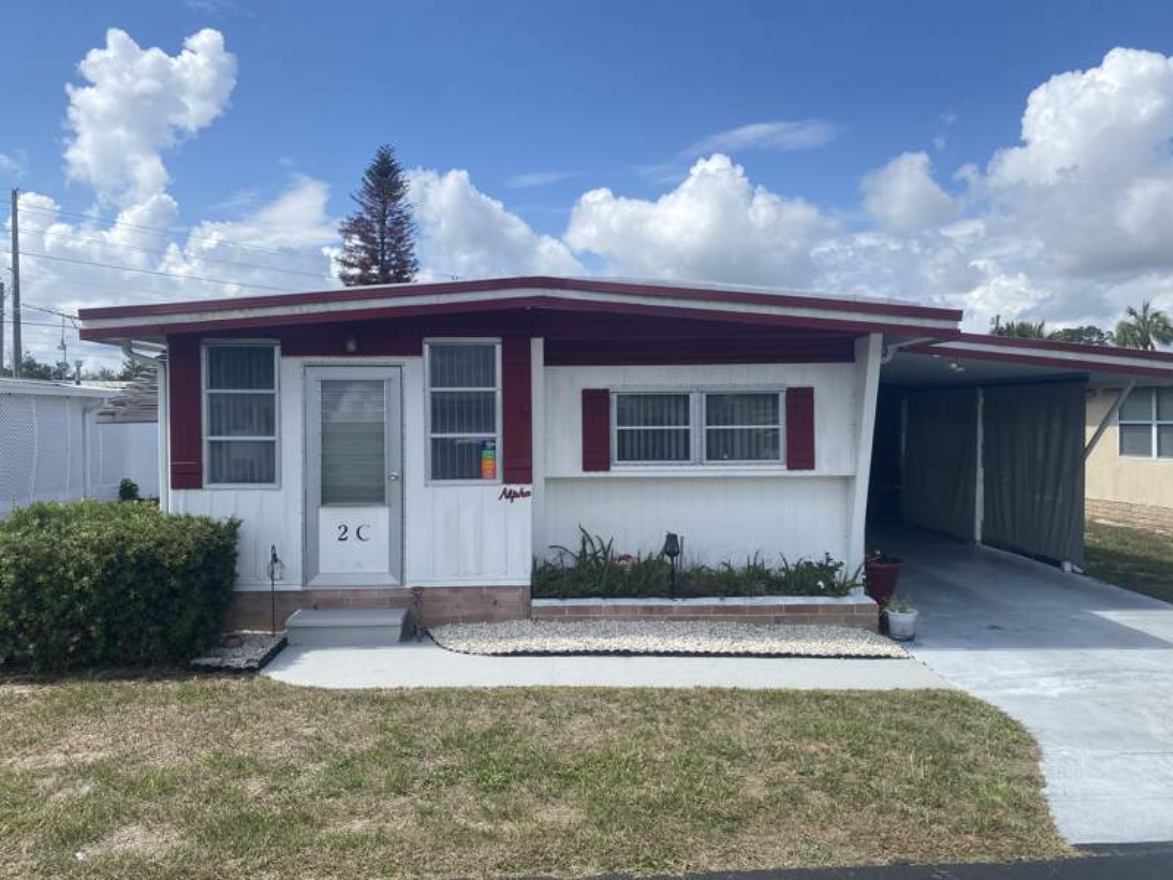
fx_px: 881
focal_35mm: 26
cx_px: 586
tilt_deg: -0.8
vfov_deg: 53.1
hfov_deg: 67.3
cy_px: 440
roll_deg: +0.2
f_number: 1.8
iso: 32
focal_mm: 4.25
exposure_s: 1/3846
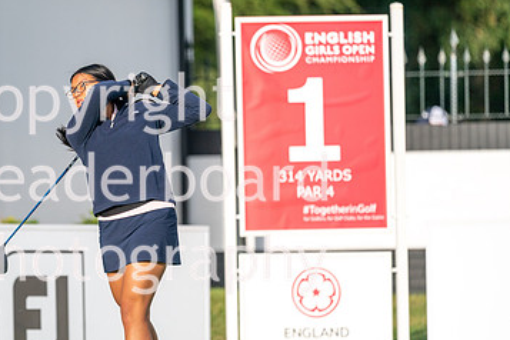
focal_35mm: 487
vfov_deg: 2.8
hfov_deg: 4.2
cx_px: 146
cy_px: 191
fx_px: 6899
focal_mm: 300
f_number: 4
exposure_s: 1/2500
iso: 250
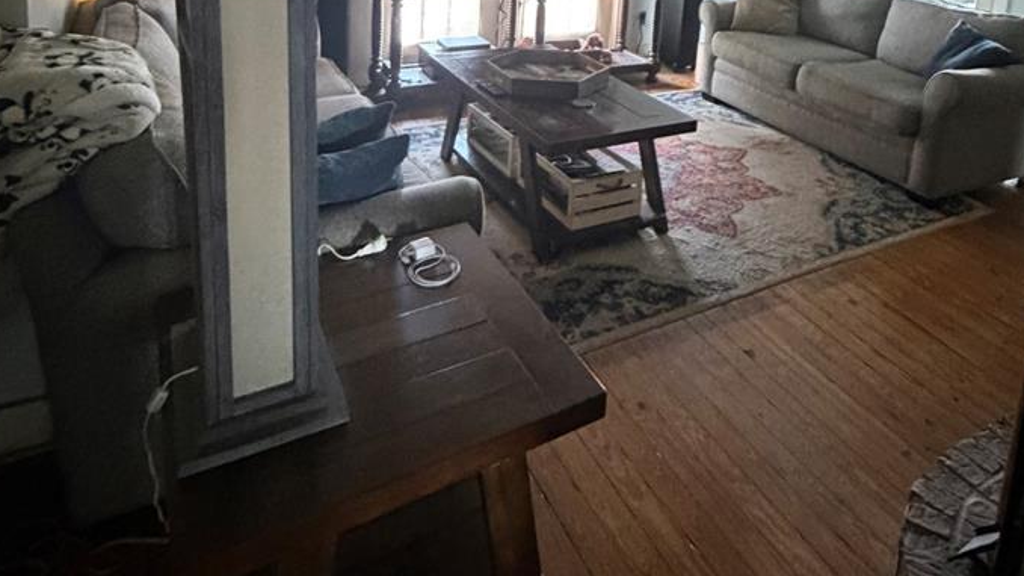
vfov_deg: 38.0
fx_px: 733
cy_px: -5
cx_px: 588
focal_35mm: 27
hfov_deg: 69.5
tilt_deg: -8.8
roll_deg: -3.3
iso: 1000
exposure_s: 1/40
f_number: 2.2
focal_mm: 2.22
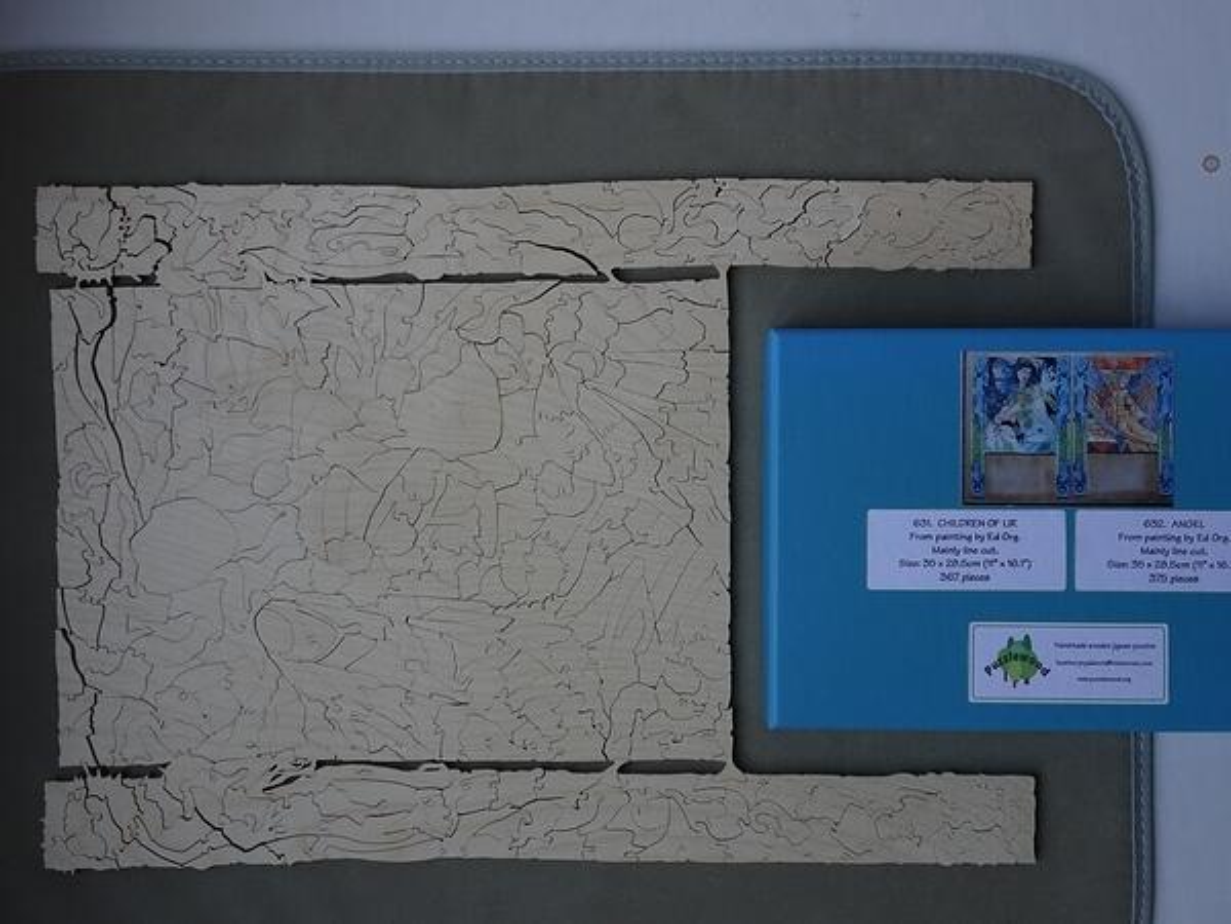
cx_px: 616
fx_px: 1351
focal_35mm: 38
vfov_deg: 37.7
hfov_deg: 49.0
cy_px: 462
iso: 100
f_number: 4
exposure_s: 1/30
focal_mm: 6.56
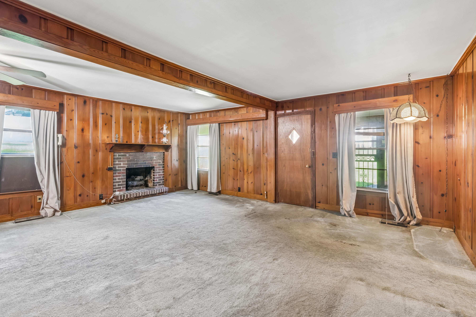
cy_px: 158
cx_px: 238
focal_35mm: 16
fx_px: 212
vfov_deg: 73.7
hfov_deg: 96.7
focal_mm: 16
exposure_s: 1.3
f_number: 13
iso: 400
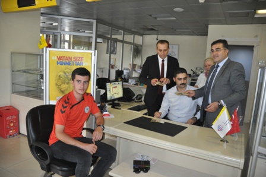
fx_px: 199
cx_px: 133
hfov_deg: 67.4
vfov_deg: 47.9
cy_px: 88
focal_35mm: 27
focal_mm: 18
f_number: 3.5
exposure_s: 1/60
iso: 800
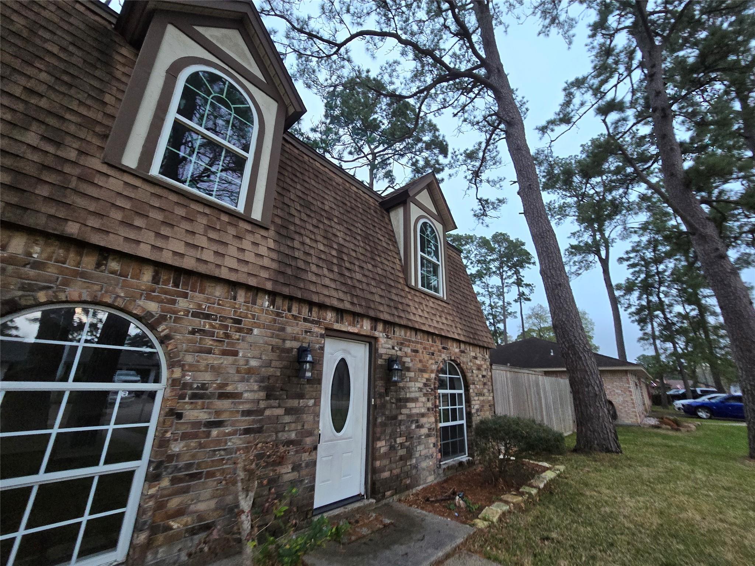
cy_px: 283
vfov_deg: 89.9
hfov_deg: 106.2
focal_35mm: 13
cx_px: 378
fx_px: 284
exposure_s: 1/60
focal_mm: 2.2
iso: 250
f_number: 2.2
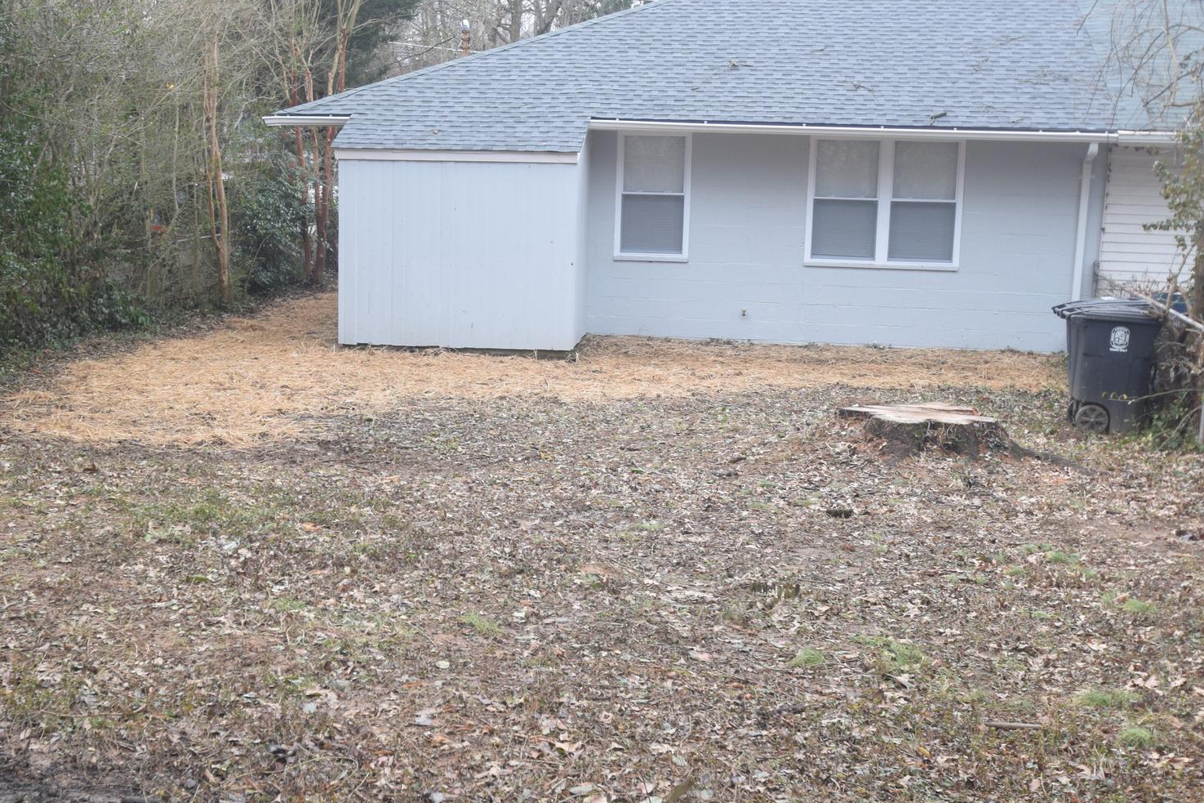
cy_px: 422
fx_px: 1672
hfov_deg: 39.3
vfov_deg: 27.0
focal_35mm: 50
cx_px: 432
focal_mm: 24
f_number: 6.3
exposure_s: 1/160
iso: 400
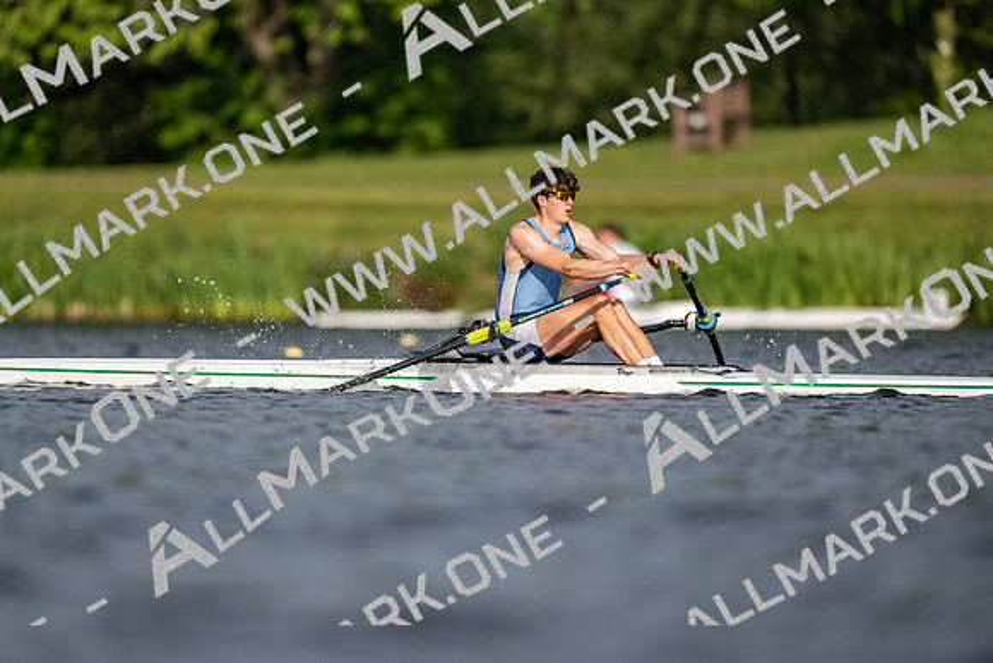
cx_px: 496
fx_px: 16553
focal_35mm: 600
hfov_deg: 3.4
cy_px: 332
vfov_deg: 2.3
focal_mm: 600
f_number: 4
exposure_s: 1/2500
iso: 200
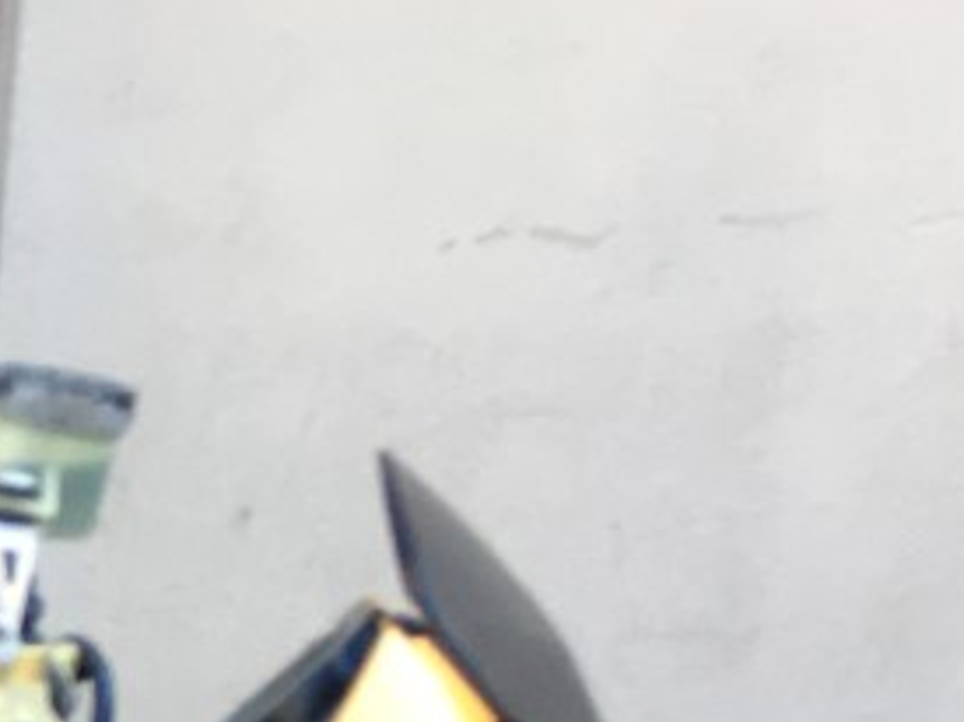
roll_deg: +2.6
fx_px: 4231
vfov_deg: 8.9
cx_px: -1202
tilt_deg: -23.1
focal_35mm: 152
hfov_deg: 11.2
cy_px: 1693
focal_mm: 4.15
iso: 40
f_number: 2.2
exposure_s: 1/100
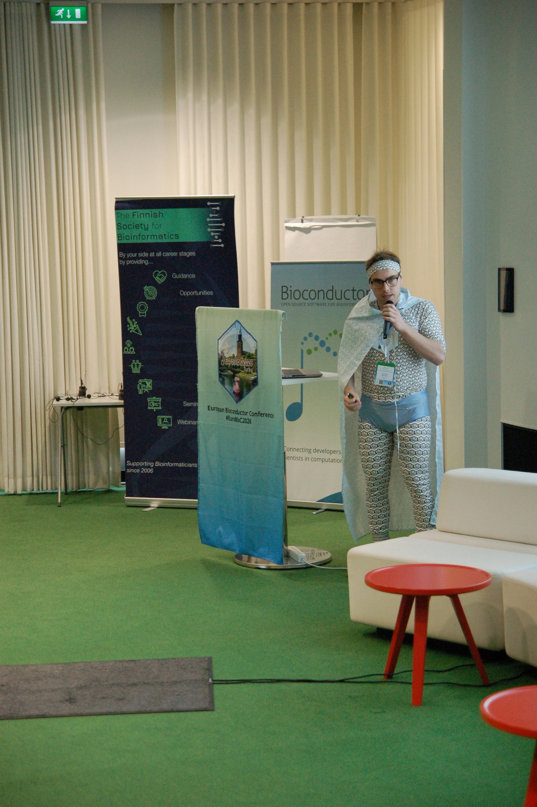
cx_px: 268
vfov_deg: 27.0
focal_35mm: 75
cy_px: 404
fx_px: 1681
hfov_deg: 18.2
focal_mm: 50
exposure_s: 1/125
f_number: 3.2
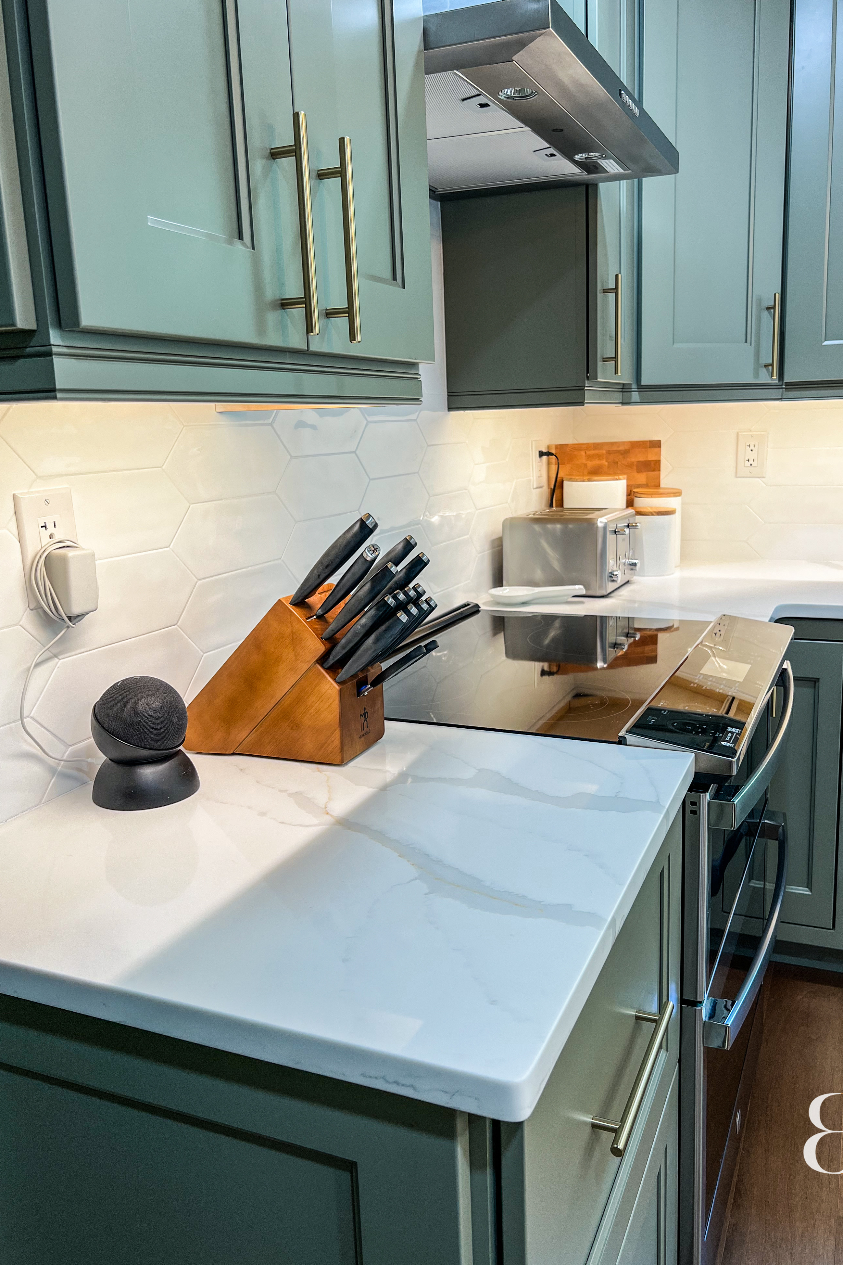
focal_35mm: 28
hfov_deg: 46.3
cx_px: 467
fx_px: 983
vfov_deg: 65.5
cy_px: 618
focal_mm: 5.7
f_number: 1.5
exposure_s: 1/61
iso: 50
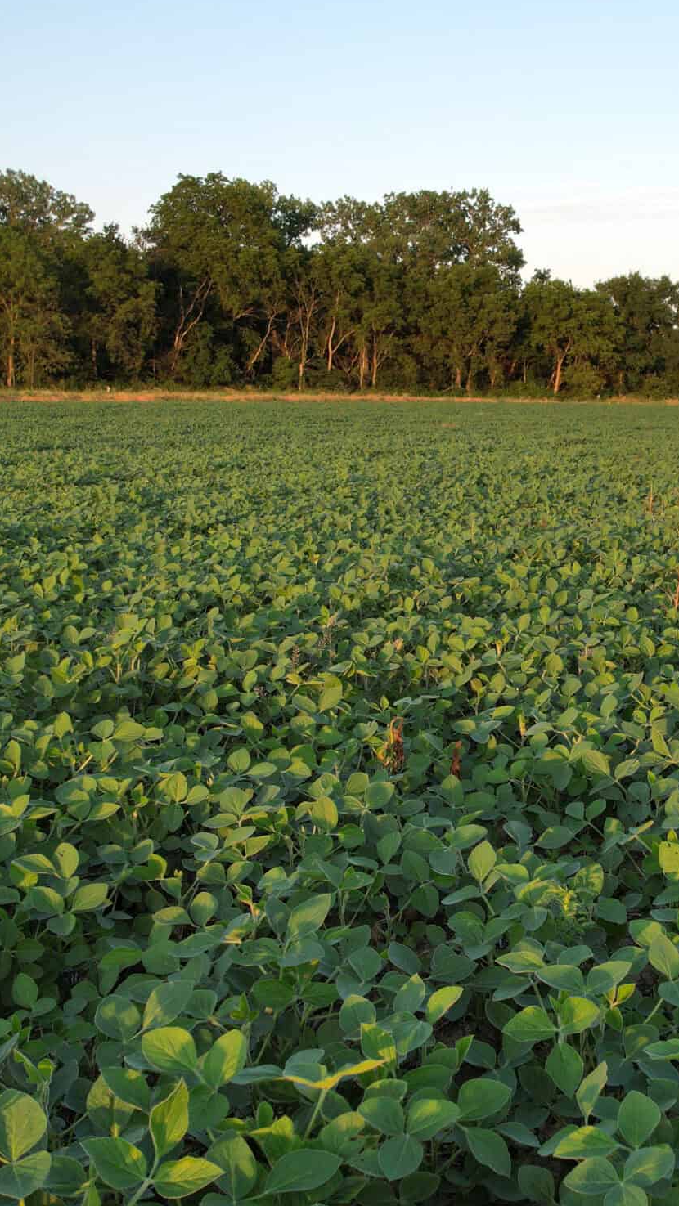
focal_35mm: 40
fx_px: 1280
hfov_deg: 28.8
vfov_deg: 50.5
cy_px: 636
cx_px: 573
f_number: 2.8
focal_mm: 8.4
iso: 100
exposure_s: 1/500
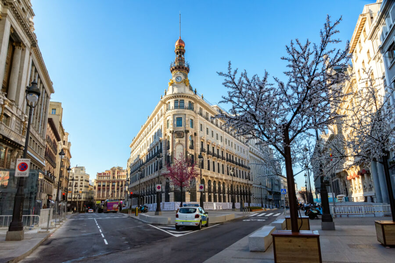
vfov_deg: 50.4
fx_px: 280
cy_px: 132
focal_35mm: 26
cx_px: 198
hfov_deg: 70.4
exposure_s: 1/1250
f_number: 7.1
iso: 800
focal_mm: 17
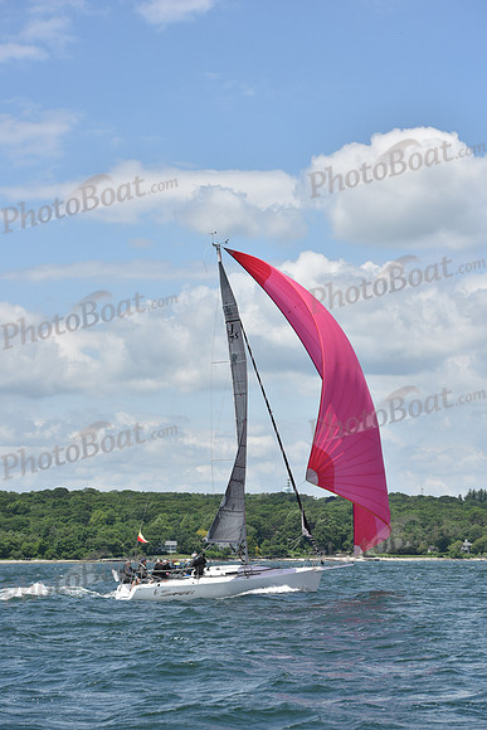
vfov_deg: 22.1
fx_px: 1866
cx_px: 244
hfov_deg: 14.9
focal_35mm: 92
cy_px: 365
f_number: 7.1
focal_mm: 92
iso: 250
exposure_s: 1/1250
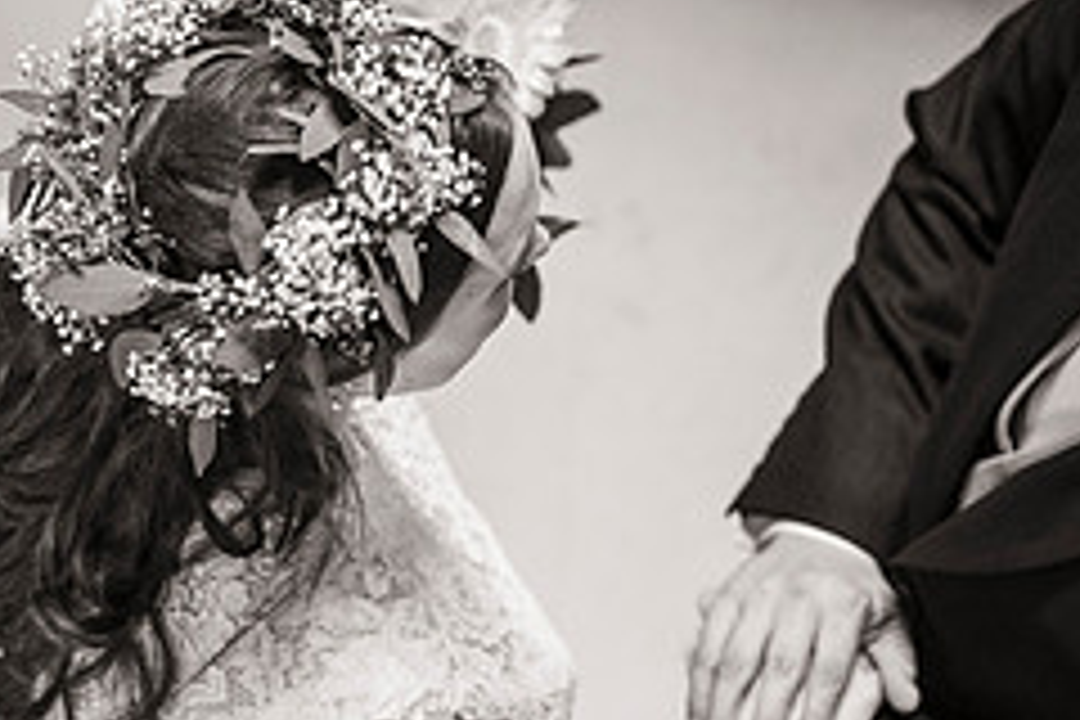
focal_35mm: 179
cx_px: 372
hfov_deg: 11.5
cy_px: 369
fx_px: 5370
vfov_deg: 7.7
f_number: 2.8
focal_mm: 70
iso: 1600
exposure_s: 1/125
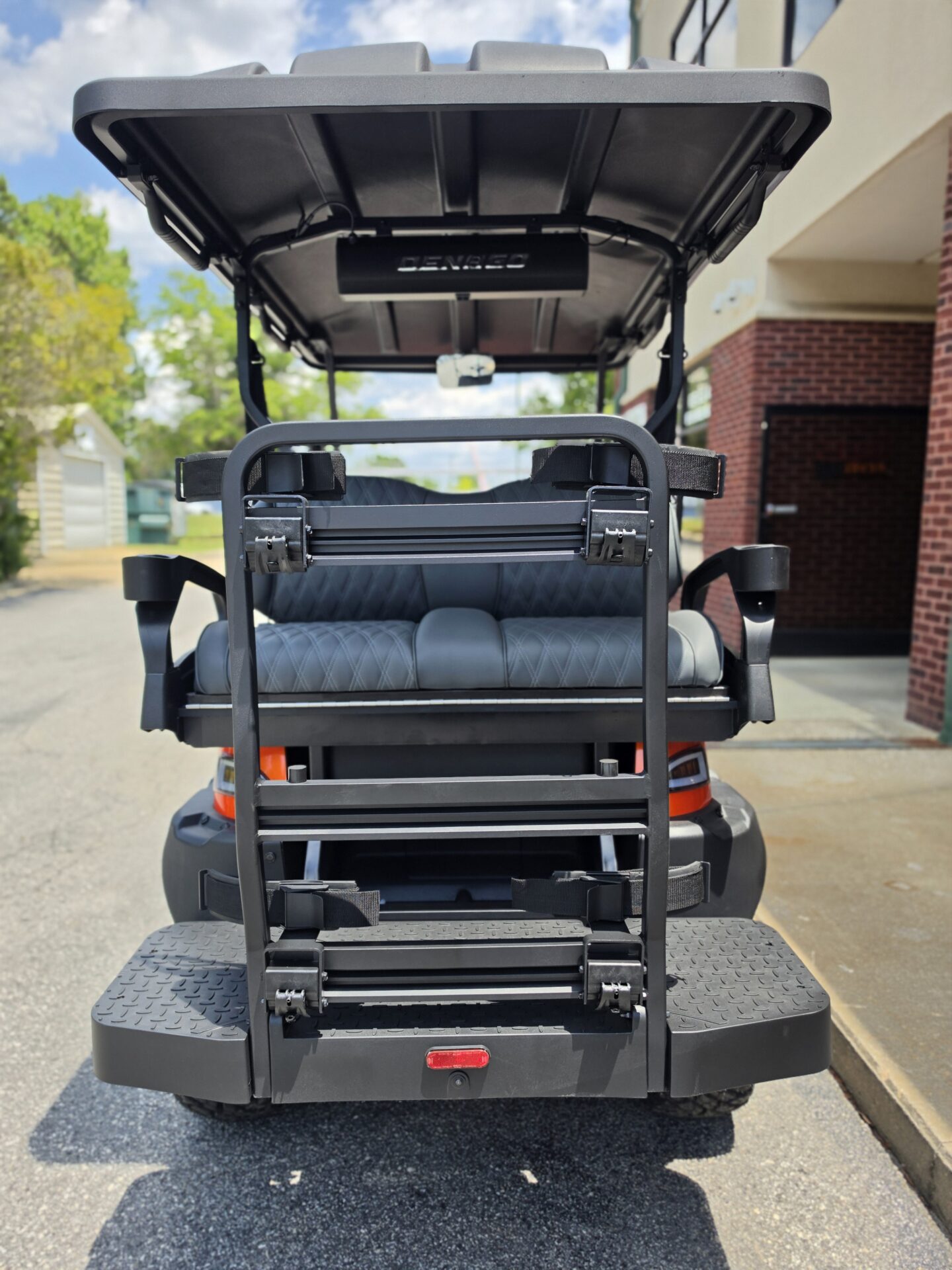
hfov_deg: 58.9
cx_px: 476
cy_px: 635
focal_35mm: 23
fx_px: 843
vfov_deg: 73.9
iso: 64
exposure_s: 1/3971
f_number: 1.4
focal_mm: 6.5
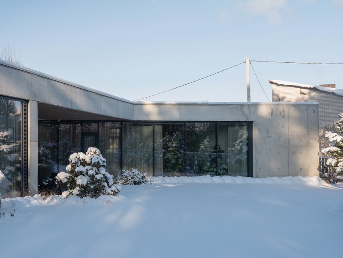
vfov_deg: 32.2
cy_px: 129
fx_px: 446
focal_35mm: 45
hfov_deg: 42.1
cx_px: 172
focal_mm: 57.5
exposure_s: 1/250
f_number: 8
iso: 200
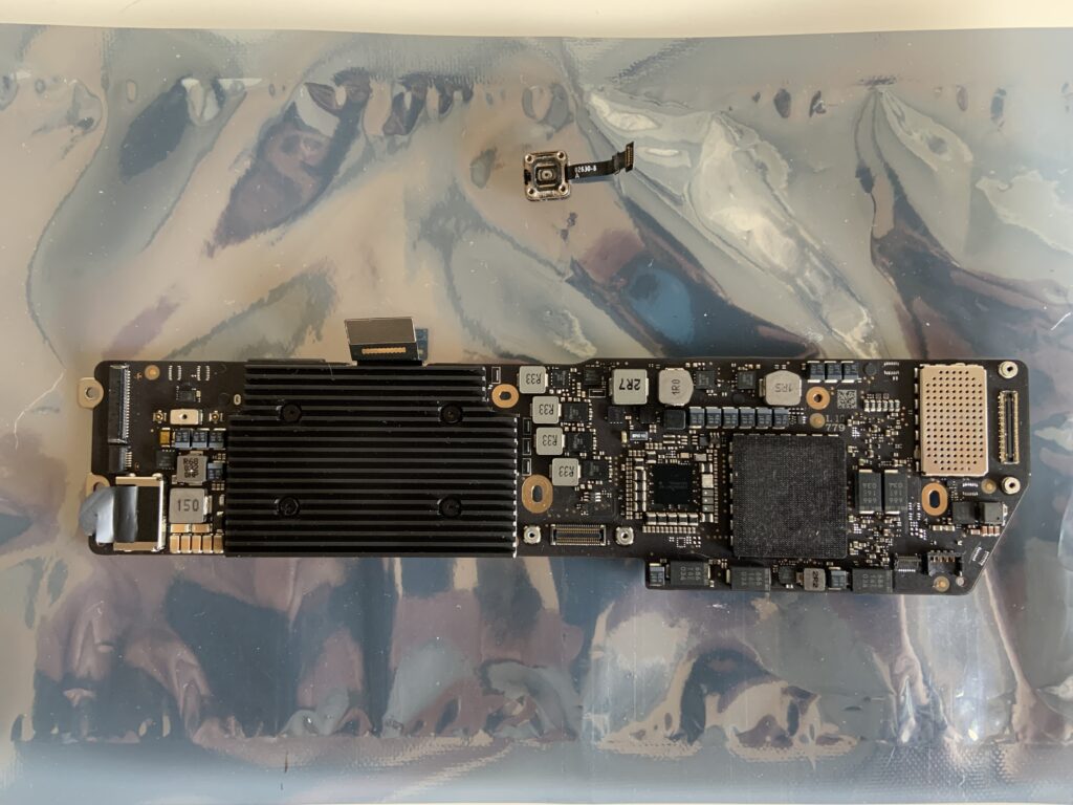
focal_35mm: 26
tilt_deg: -88.0
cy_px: 402
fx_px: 806
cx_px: 536
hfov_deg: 67.3
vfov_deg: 53.1
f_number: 1.8
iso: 200
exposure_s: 1/60
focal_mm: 4.25
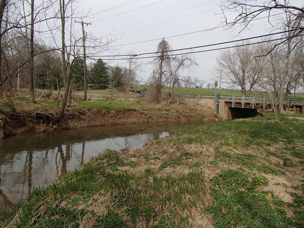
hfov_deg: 63.4
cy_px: 114
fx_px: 246
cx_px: 152
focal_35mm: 28
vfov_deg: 49.7
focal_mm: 5
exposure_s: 1/125
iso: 100
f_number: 11
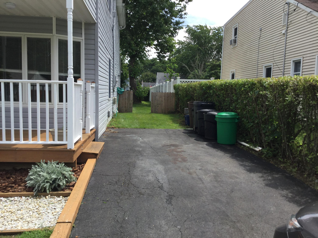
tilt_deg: -5.7
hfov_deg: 58.4
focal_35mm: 31
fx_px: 285
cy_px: 119
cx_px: 159
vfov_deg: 45.4
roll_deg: -1.8
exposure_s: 1/867
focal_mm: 3.3
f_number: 2.4
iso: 25
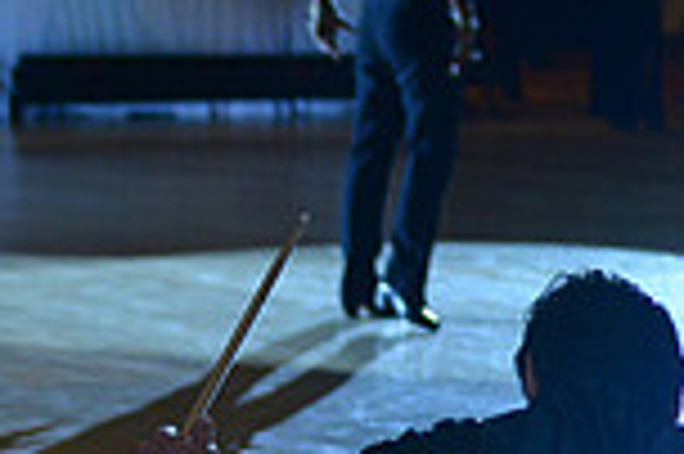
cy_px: 712
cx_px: 720
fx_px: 5447
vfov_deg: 4.7
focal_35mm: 287
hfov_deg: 7.2
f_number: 4.8
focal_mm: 75
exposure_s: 1/60
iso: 2000
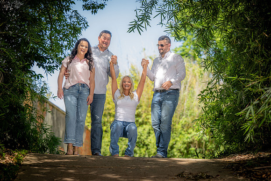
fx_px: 866
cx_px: 136
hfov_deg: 17.8
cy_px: 90
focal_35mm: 115
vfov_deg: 11.9
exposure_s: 1/200
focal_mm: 115
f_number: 3.5
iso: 100
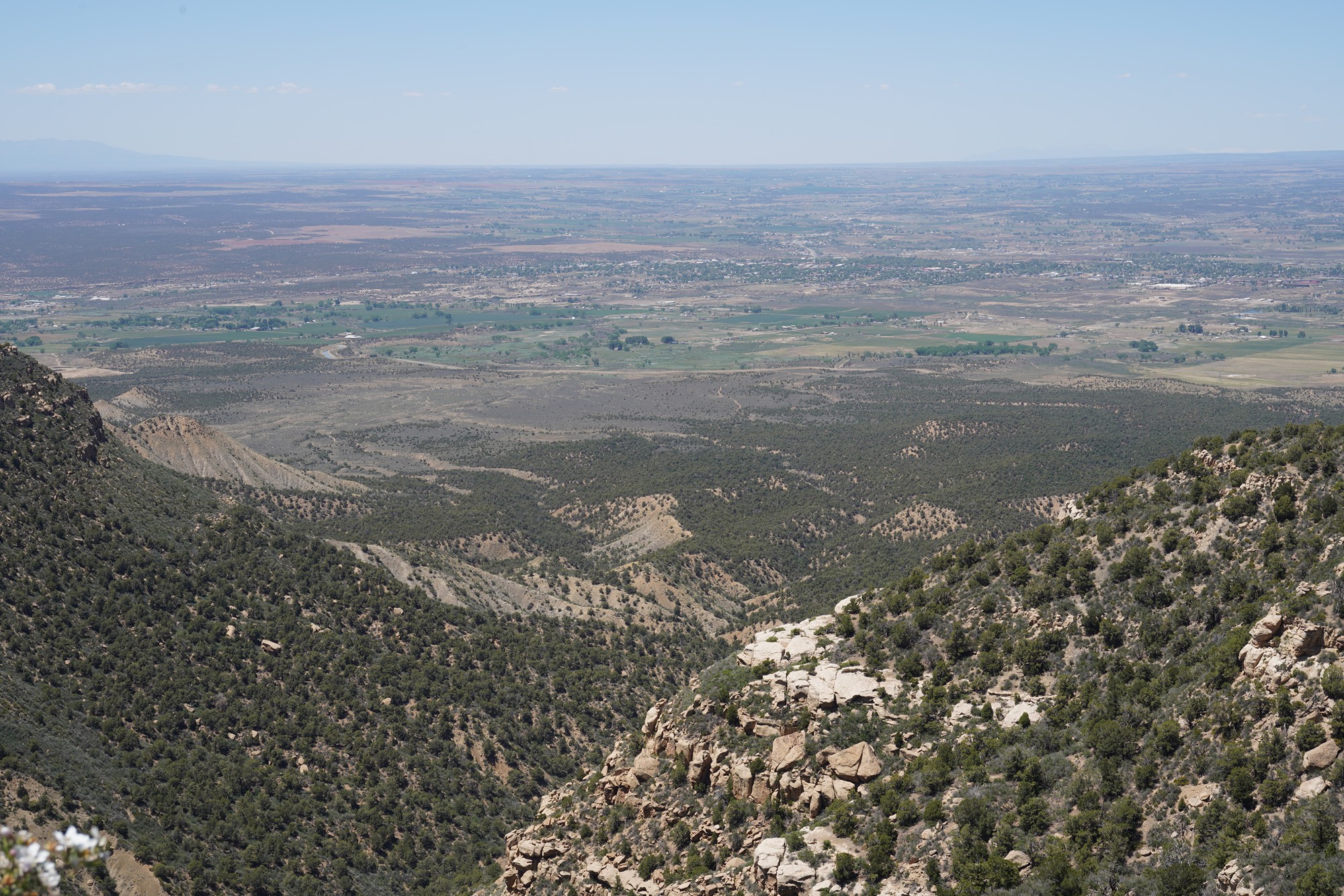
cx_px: 672
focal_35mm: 60
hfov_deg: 33.4
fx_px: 2240
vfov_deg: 22.6
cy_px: 448
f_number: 14
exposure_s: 1/100
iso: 100
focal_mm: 60
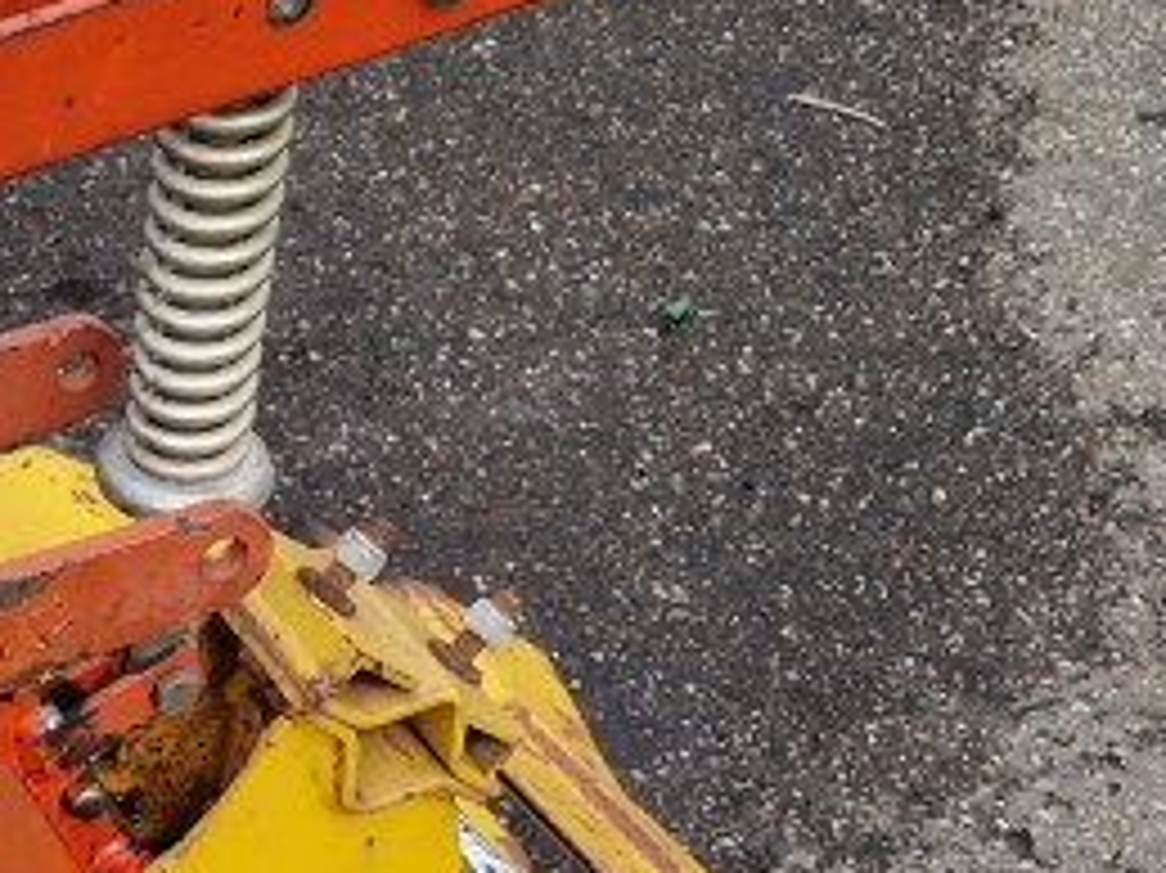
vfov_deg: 16.0
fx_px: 3064
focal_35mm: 91
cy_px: 810
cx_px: 144
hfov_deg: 21.1
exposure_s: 1/882
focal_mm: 5.4
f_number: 1.8
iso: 50
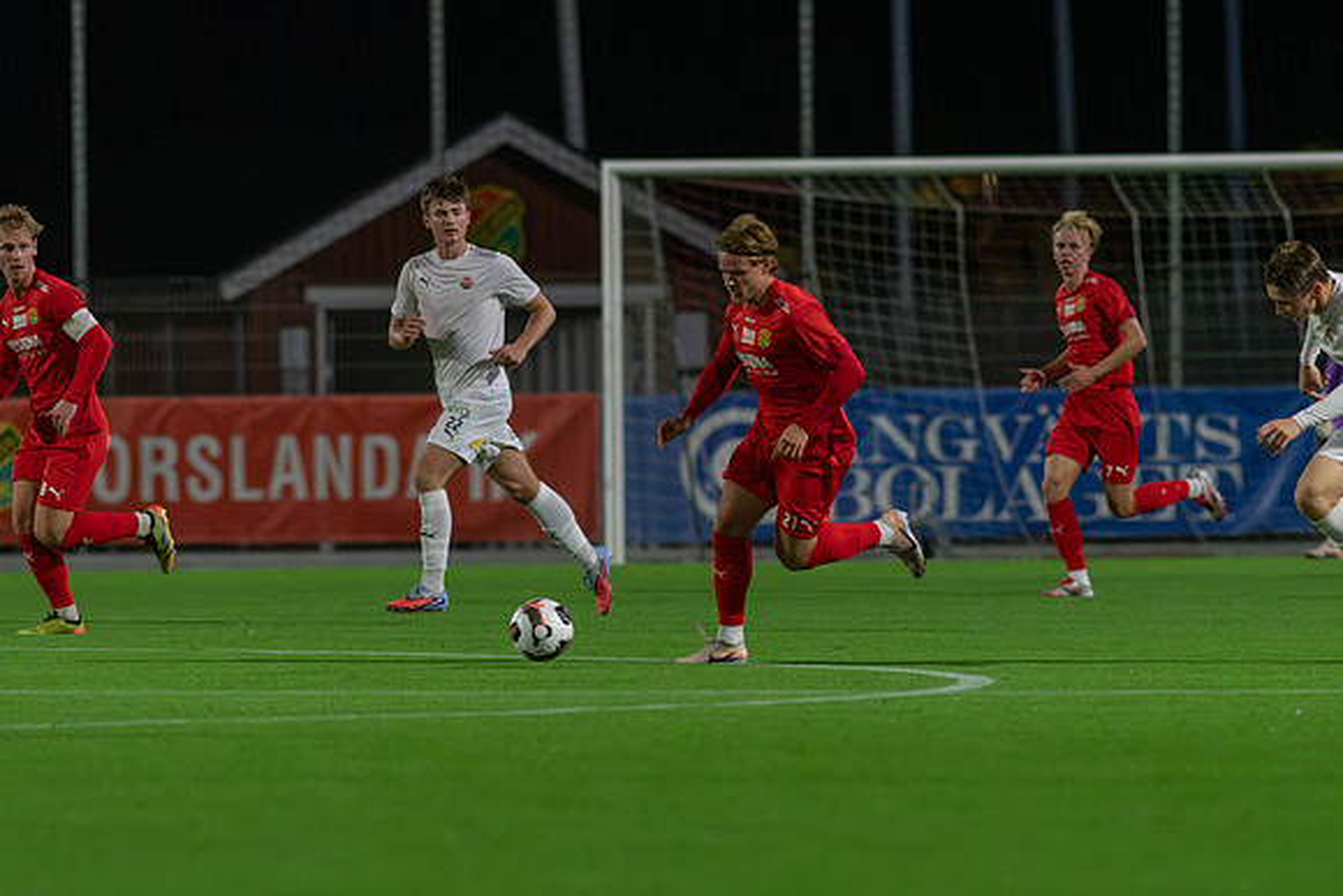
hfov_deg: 4.4
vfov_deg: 2.9
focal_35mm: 472
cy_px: 448
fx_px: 17621
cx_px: 672
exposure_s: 1/800
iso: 8000
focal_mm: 300
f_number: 3.5
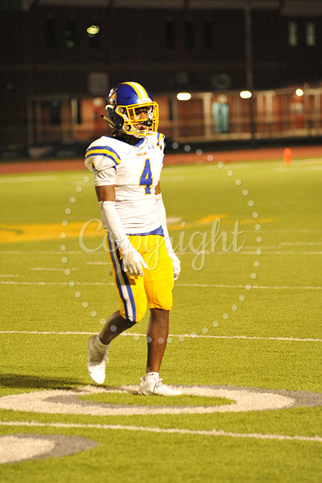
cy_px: 242
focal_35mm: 200
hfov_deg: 6.9
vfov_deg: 10.3
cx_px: 161
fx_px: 2686
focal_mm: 200
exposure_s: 1/200
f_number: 4.5
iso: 5000
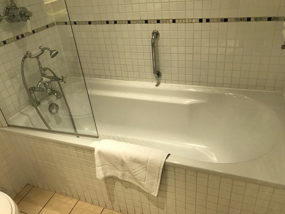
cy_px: 107
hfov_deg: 63.4
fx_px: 231
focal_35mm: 28
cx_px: 142
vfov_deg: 49.7
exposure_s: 1/20
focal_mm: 3.99
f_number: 1.8
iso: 40
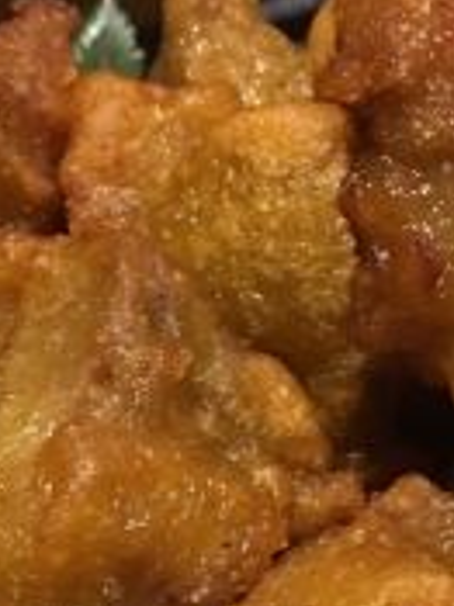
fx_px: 2031
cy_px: 762
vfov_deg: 16.2
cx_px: 369
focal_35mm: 116
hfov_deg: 12.7
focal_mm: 4.15
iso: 80
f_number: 2.2
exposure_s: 1/10
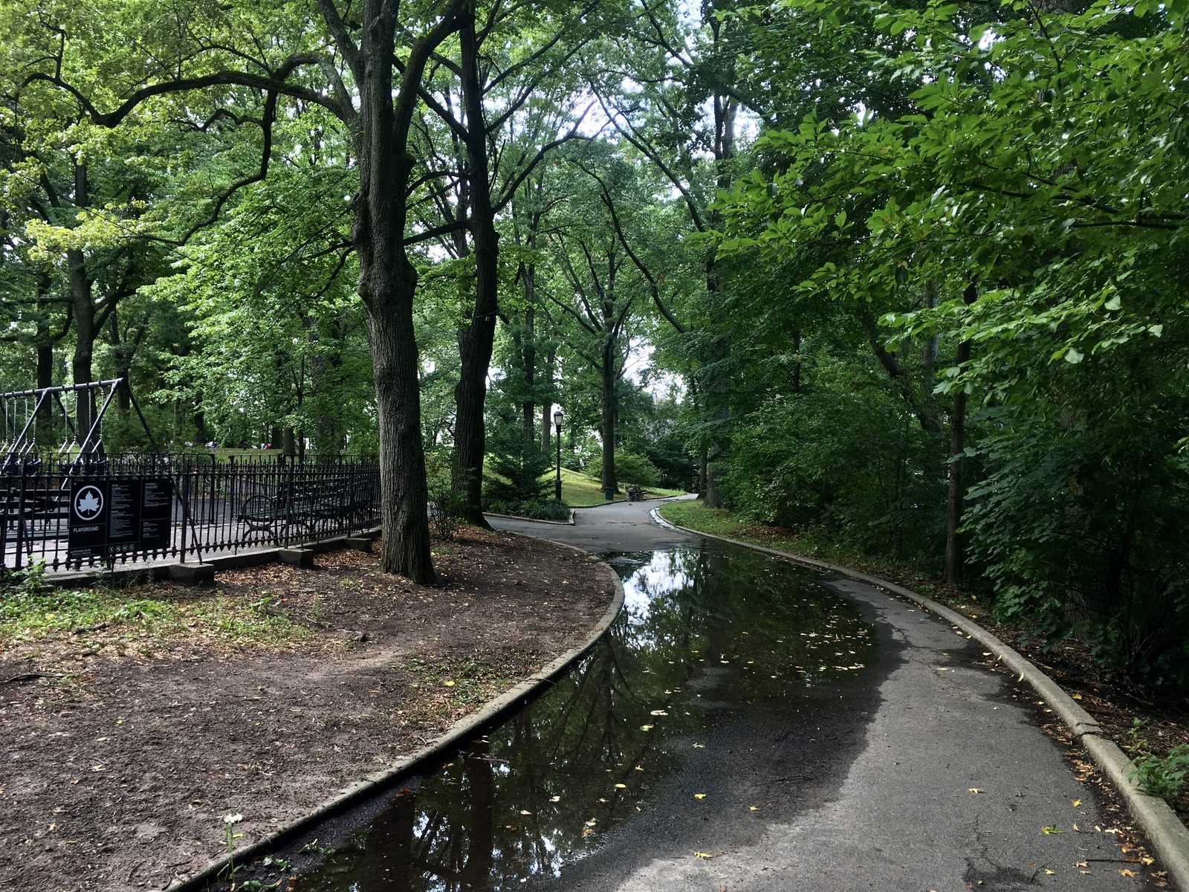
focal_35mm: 29
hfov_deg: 61.7
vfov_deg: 48.2
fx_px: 996
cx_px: 594
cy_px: 446
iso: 25
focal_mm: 4.15
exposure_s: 1/120
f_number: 2.2
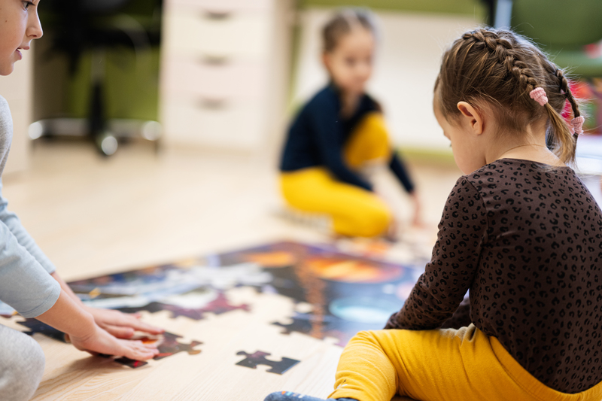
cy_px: 200
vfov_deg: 27.0
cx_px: 301
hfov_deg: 39.6
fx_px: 836
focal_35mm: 50
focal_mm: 50
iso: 400
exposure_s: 1/100
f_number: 1.2
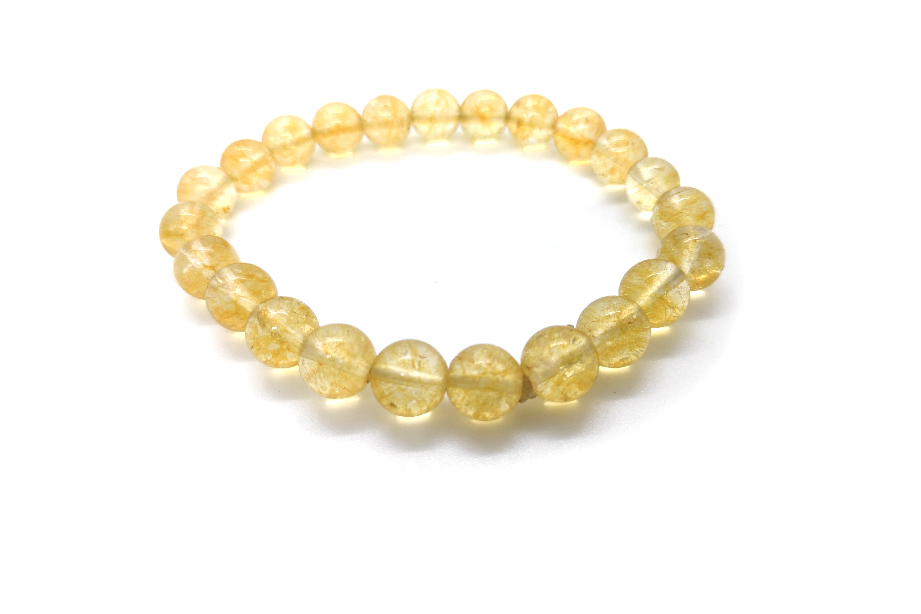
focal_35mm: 75
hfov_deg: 27.0
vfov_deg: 18.2
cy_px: 307
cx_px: 460
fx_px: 1919
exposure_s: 1/30
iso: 160
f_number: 5.6
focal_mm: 50
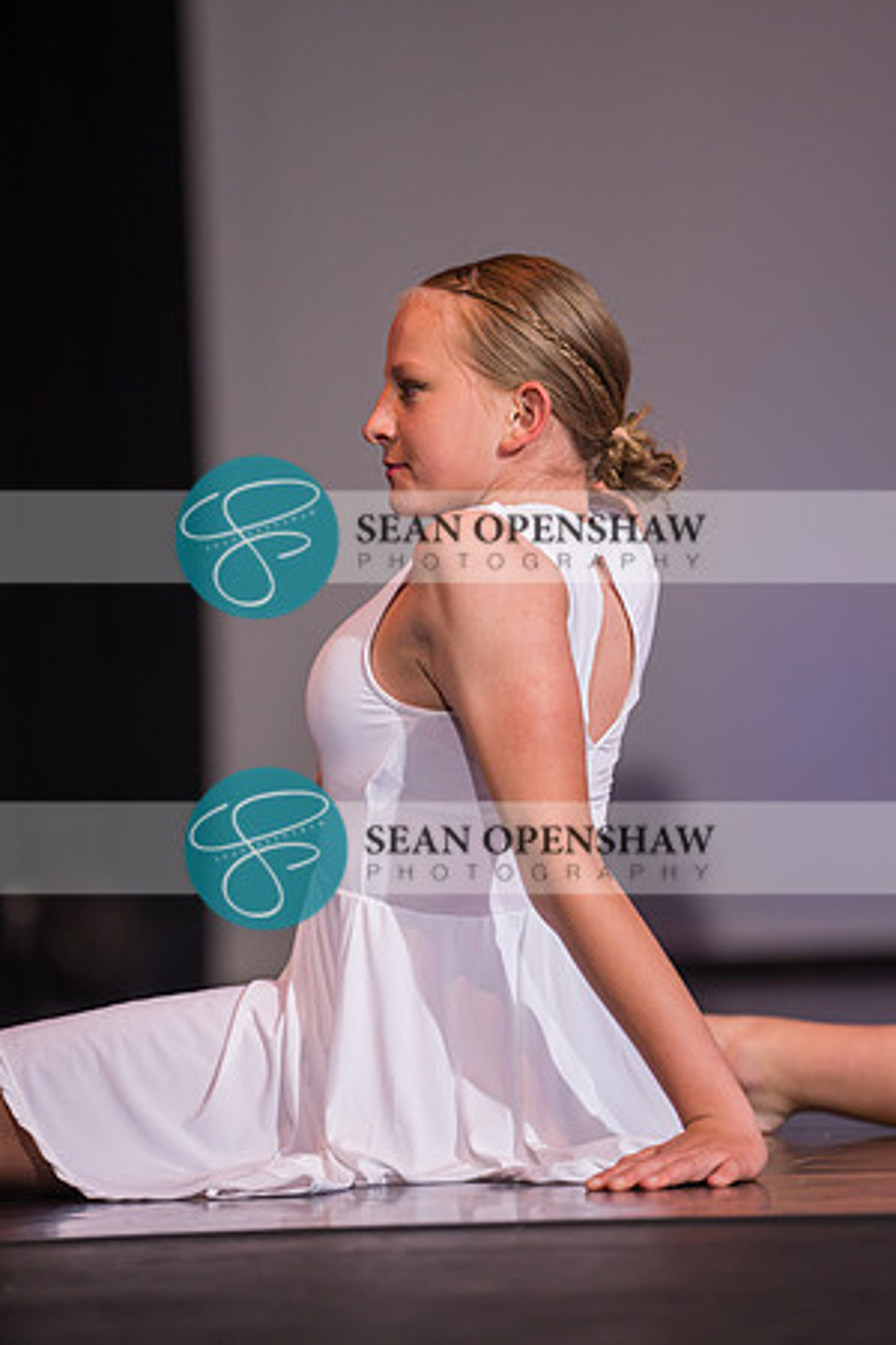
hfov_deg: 9.3
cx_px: 448
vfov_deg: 13.9
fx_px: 5525
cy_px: 672
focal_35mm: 148
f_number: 2.8
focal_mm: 148
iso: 400
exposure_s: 1/500
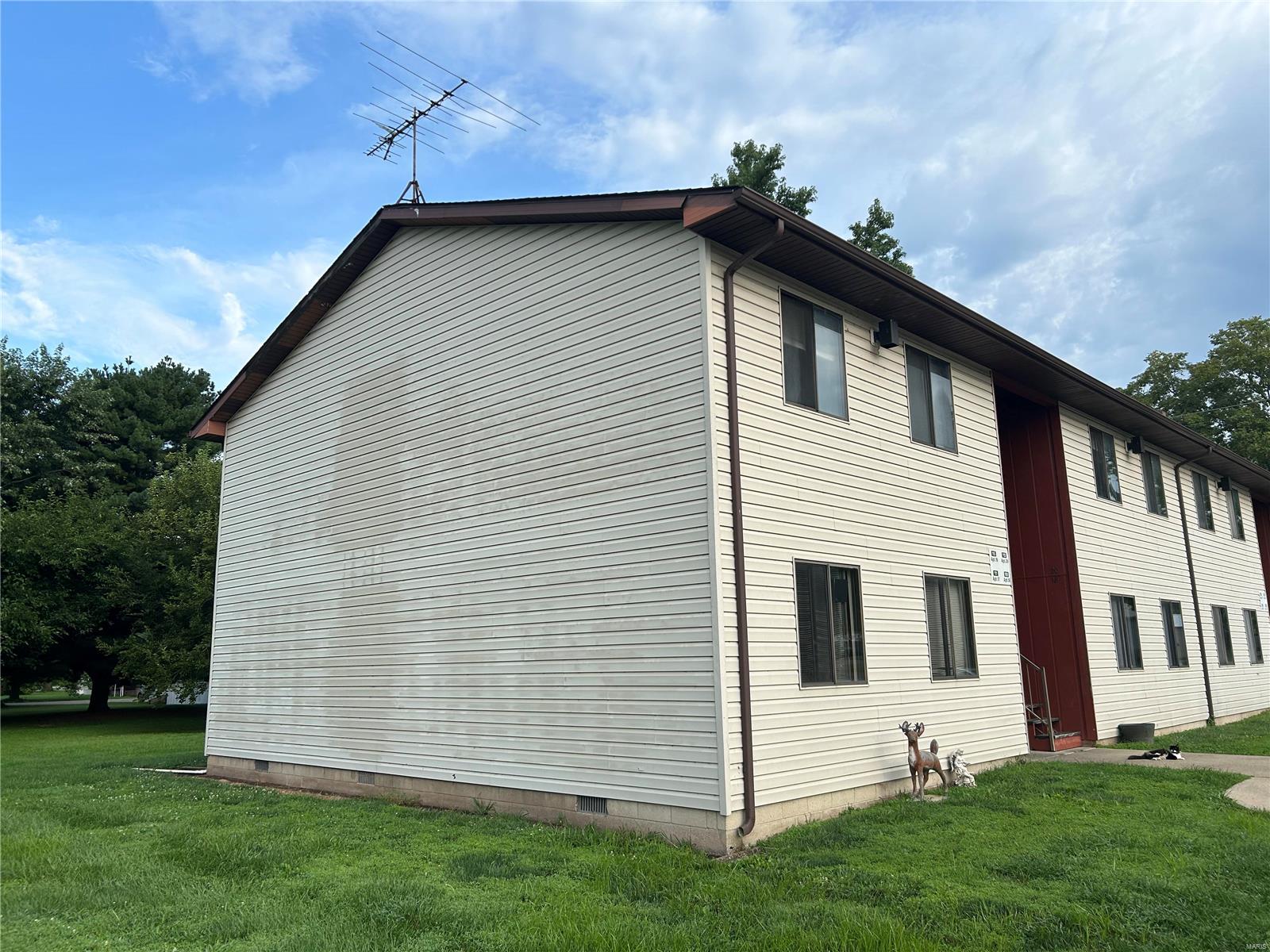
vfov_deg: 53.1
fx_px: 954
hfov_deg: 67.3
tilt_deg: +11.8
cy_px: 476
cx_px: 635
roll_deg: +0.9
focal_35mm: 26
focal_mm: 5.7
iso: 50
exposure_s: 1/1597
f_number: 1.5
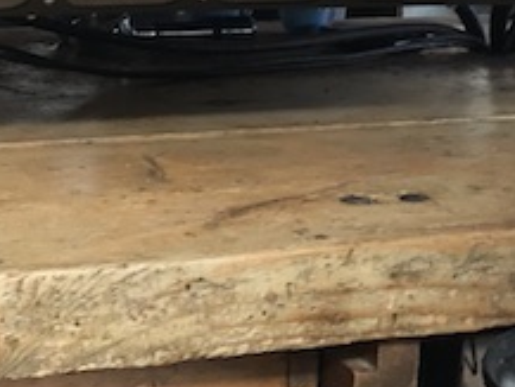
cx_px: 183
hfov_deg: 19.0
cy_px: -180
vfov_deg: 13.6
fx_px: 1533
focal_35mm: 103
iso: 32
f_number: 1.8
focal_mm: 3.99
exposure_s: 1/50
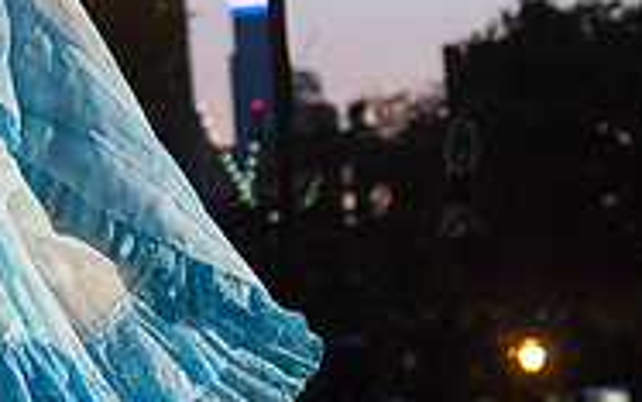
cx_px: -179
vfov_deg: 8.0
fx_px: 2835
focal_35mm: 162
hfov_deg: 12.5
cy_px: -63
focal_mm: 44
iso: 4000
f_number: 2.8
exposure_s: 1/800
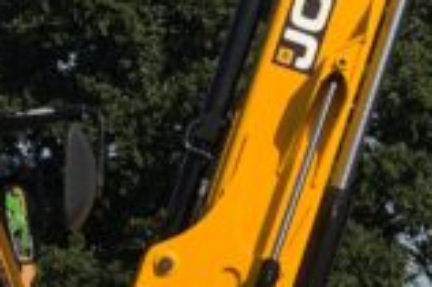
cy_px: 120
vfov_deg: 7.0
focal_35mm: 196
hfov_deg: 10.5
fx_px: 2350
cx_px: 290
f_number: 1.8
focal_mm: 3
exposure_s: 1/1984
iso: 16
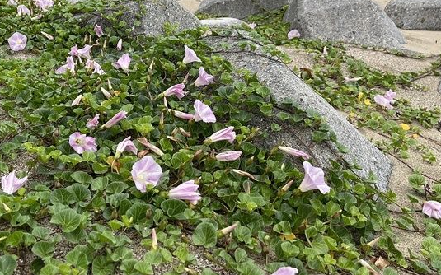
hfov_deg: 46.8
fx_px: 505
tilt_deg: -19.4
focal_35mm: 42
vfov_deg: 30.2
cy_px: 85
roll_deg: +2.6
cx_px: 165
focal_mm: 5.1
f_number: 1.6
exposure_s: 1/2358
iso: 50
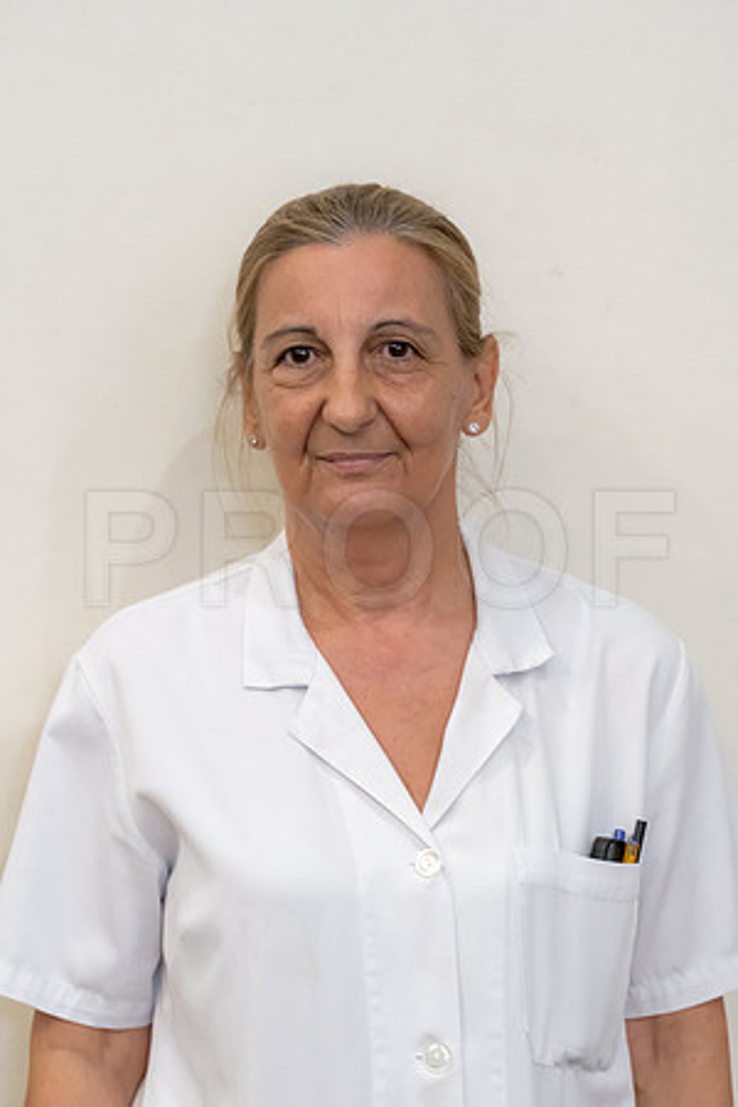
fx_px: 5535
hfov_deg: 7.6
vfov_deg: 11.4
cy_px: 554
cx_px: 369
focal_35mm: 180
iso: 5000
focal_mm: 180
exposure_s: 1/80
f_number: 4
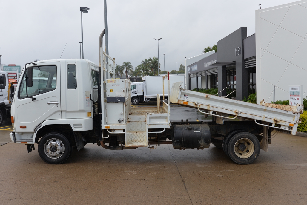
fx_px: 273
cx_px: 154
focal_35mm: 32
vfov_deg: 41.1
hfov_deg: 58.7
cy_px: 102
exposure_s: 1/250
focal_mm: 32
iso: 180
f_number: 8
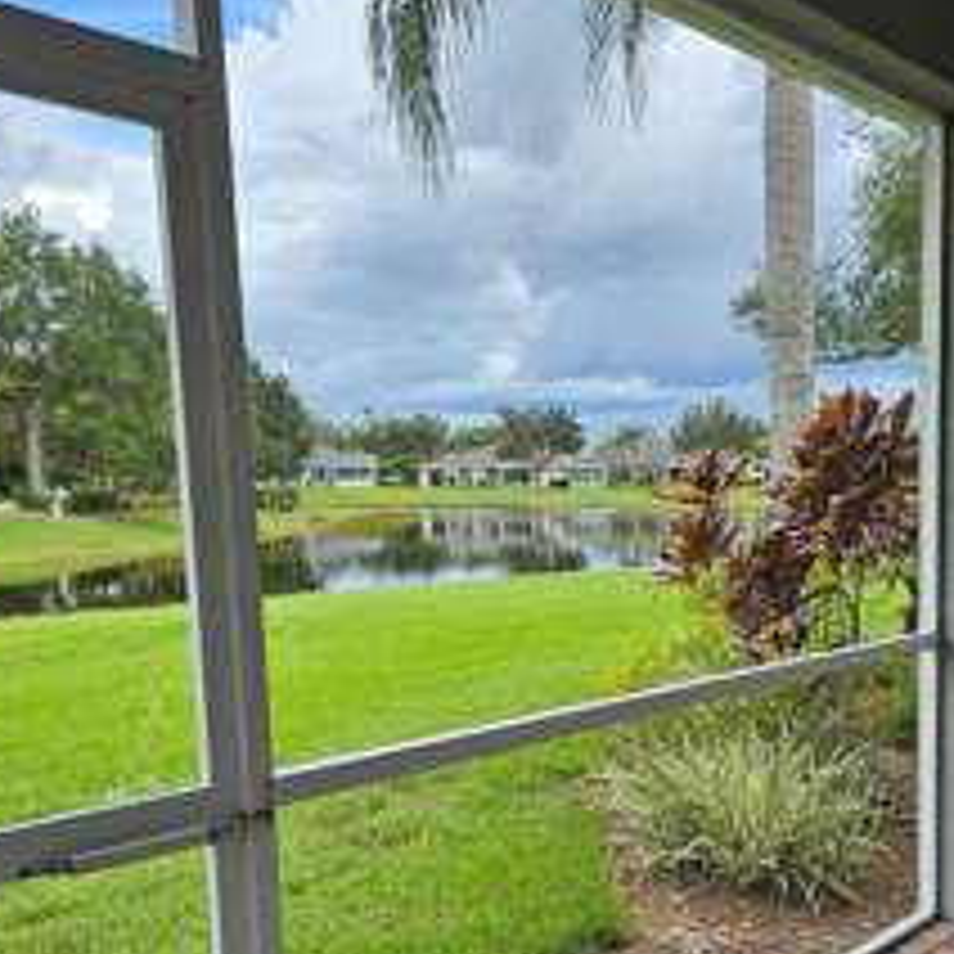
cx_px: 724
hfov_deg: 35.9
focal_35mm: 46
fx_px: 1434
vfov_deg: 36.2
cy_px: 684
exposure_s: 1/292
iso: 25
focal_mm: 5.4
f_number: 1.8
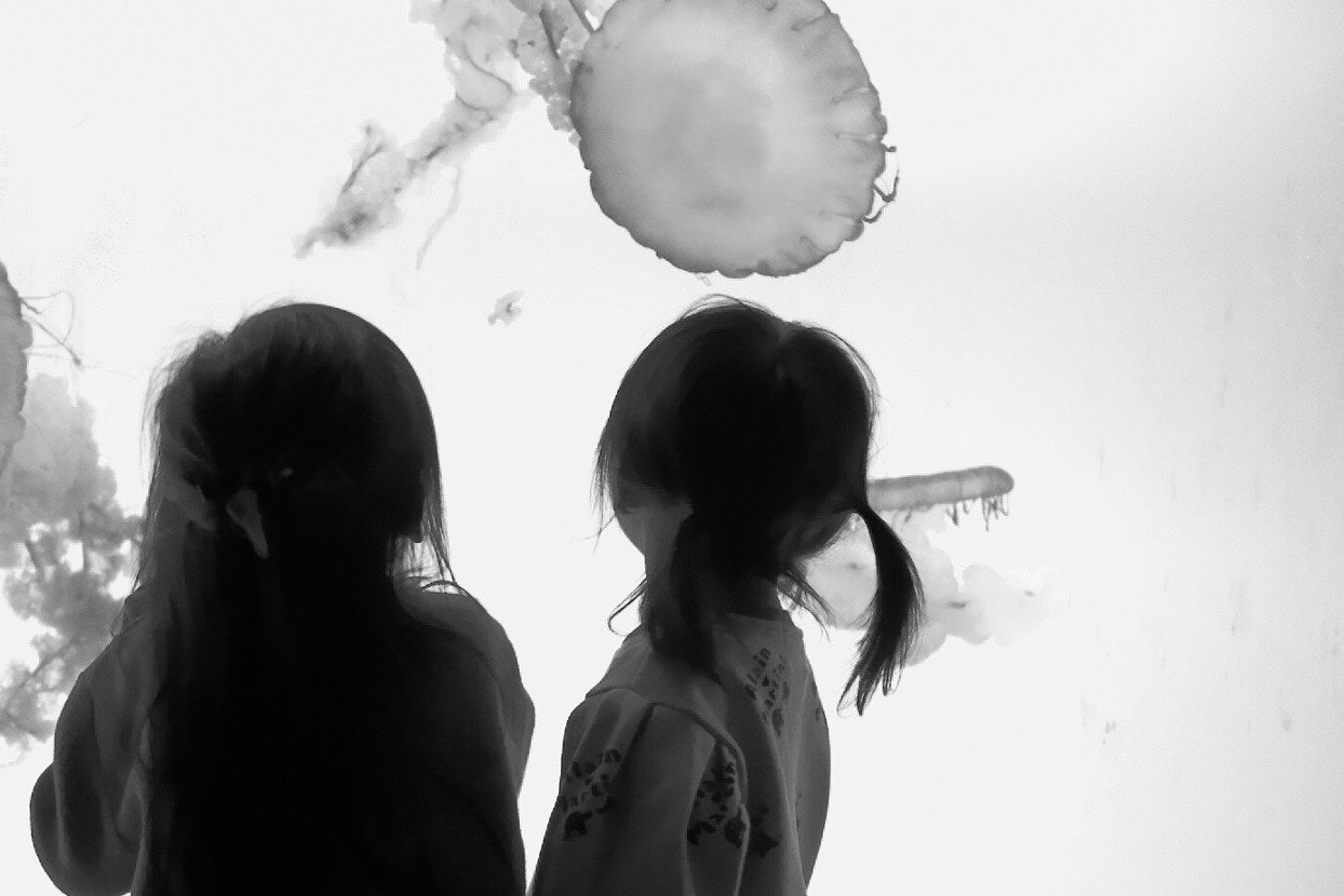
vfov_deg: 29.8
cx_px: 539
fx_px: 1680
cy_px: 561
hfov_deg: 43.4
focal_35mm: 45
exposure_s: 1/60
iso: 5000
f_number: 2
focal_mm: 23
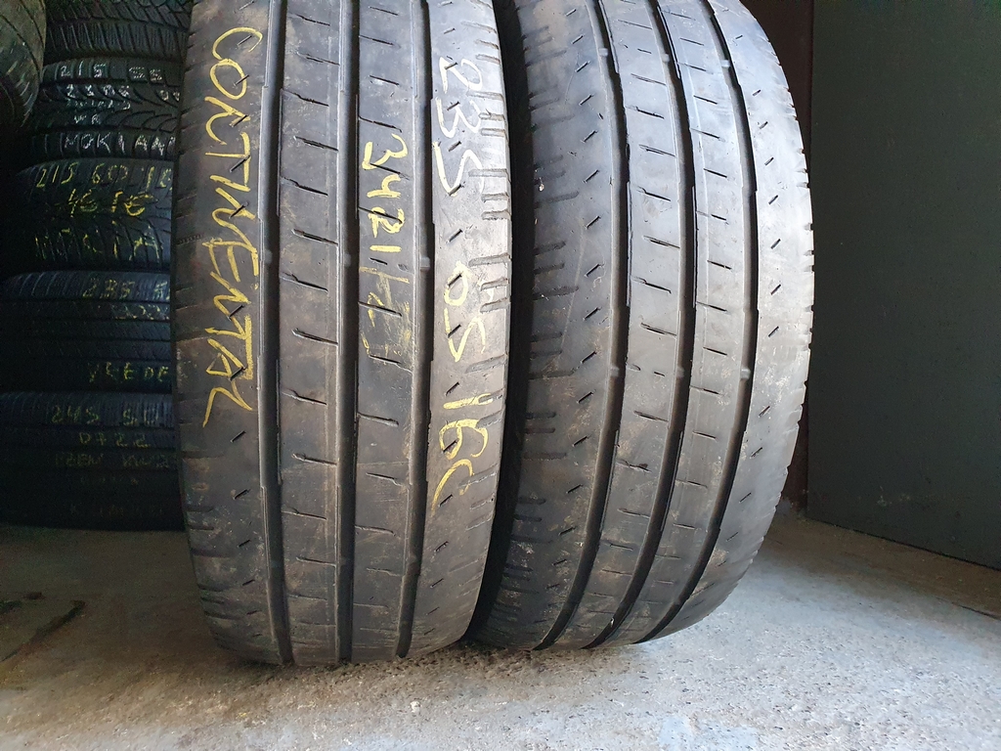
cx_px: 500
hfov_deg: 67.3
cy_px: 376
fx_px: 752
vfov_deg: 53.1
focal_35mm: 26
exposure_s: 1/40
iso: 640
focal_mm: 4.32
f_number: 2.4
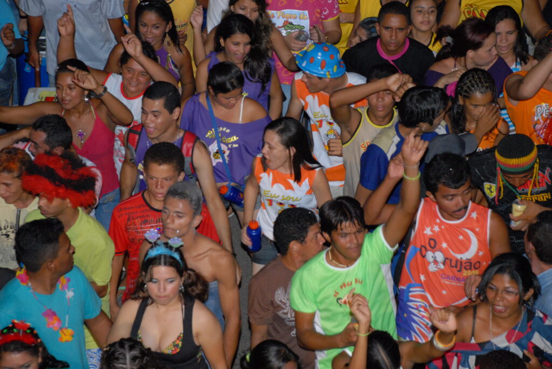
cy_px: 184
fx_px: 1842
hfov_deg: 17.0
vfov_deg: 11.4
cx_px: 276
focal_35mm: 120
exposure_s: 1/60
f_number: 5.6
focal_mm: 80
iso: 1000
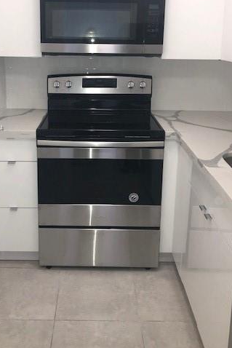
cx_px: 94
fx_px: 377
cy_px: 128
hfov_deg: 34.1
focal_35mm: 39
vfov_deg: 49.0
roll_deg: -0.5
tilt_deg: -14.0
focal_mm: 3.99
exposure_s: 1/120
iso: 80
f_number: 1.8
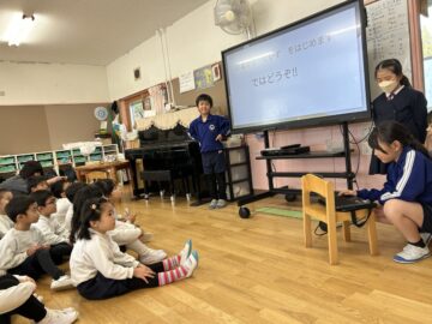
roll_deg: +7.3
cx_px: 216
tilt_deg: -5.7
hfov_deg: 67.3
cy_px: 162
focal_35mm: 26
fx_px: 324
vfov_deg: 53.1
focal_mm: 5.7
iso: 80
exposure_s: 1/120
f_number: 1.5
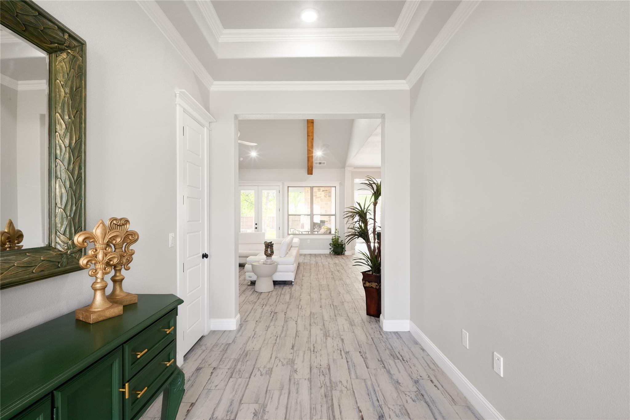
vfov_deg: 77.3
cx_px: 315
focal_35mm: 15
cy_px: 210
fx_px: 262
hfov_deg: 100.4
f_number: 8
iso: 400
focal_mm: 10
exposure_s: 1/8
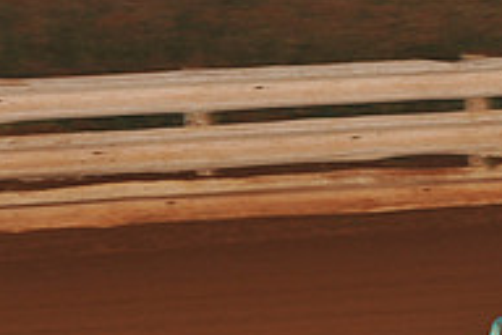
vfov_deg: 4.3
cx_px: 714
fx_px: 4420
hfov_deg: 6.4
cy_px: 314
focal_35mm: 317
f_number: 6.3
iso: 800
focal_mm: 105
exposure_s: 1/250
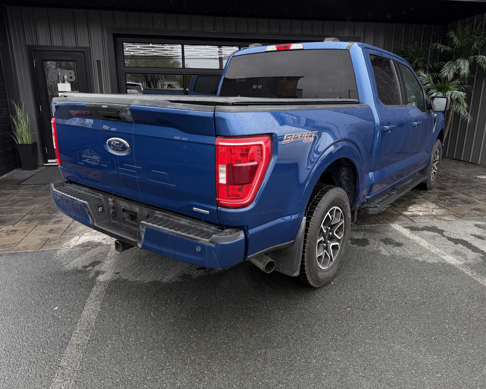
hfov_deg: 68.1
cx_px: 248
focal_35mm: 25
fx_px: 360
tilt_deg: -15.3
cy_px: 194
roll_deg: -0.2
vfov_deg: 56.8
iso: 80
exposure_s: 1/992
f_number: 1.78
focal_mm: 6.76
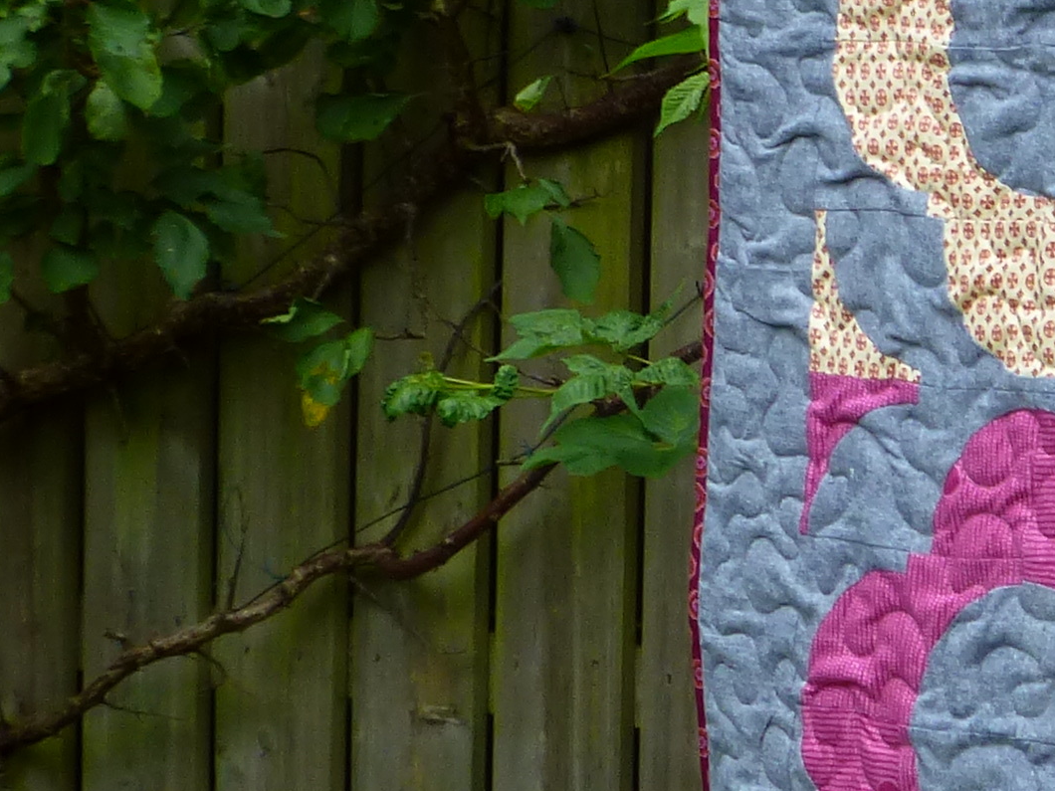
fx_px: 6705
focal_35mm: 220
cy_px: 99
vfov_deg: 6.7
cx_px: 1662
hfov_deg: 8.7
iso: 100
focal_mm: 9.7
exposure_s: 1/160
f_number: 4.6
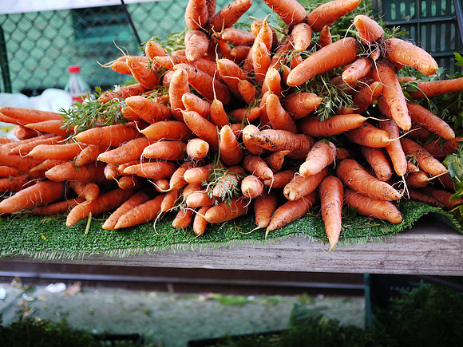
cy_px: 174
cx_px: 232
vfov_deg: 36.0
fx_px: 535
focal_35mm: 40
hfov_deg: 46.8
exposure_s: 1/80
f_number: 1.7
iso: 250
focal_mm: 20
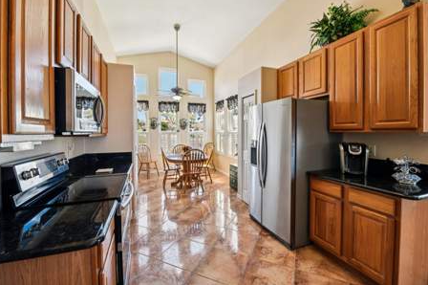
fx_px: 178
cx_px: 215
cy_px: 133
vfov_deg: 77.1
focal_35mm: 15
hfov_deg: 100.4
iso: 400
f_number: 8
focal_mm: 14
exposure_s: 1/8
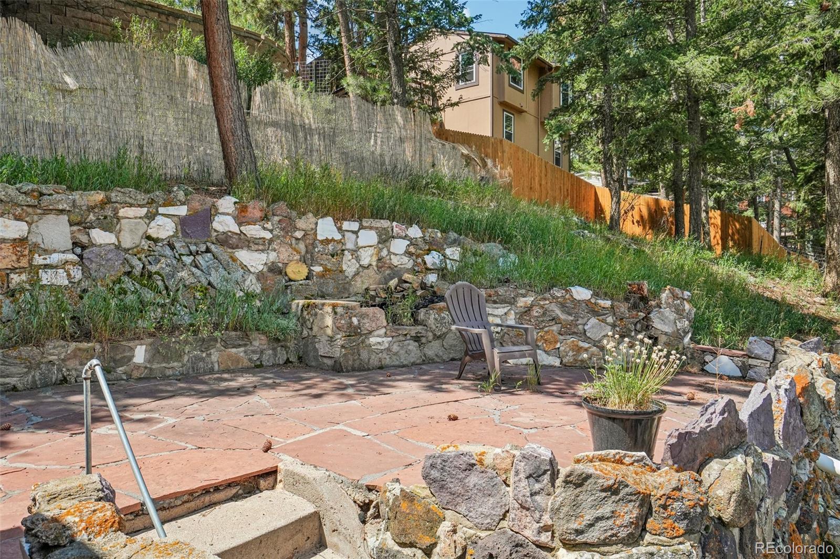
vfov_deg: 50.4
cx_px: 420
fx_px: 595
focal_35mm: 26
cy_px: 280
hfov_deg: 70.4
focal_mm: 17
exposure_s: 1/500
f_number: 8
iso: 400
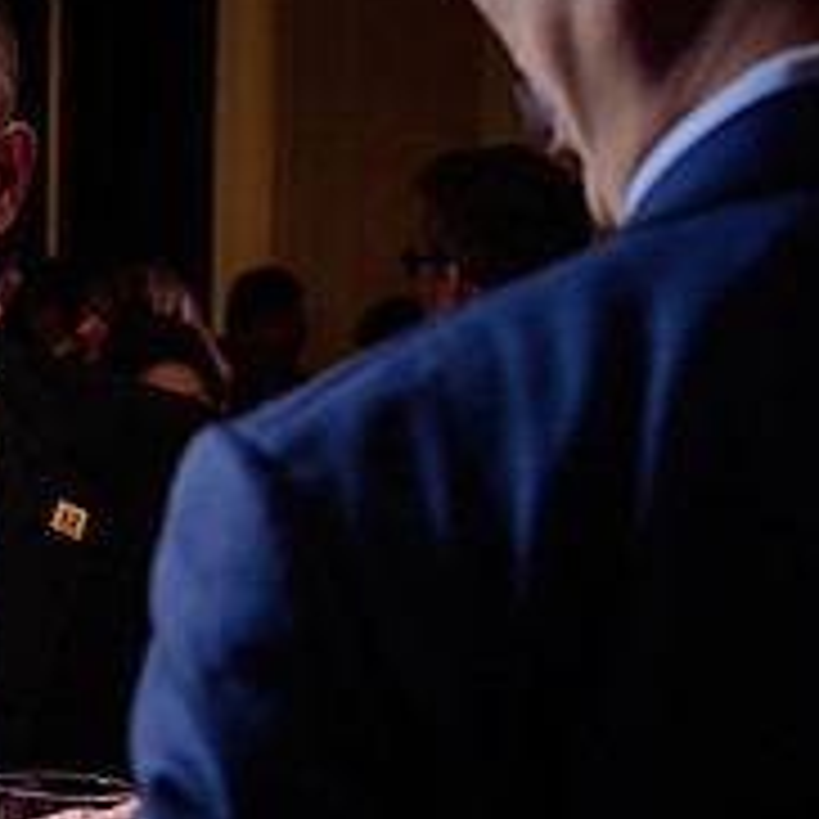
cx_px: -130
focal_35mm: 127
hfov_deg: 13.4
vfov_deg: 13.6
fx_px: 3400
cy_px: 695
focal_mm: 47
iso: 500
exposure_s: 1/125
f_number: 5
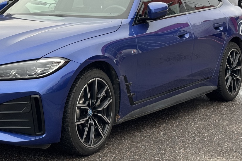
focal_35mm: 87
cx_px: 66
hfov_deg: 23.2
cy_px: 70
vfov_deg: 15.7
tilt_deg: -6.9
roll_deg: -0.6
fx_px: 585
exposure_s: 1/572
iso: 64
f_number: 1.78
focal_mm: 6.76
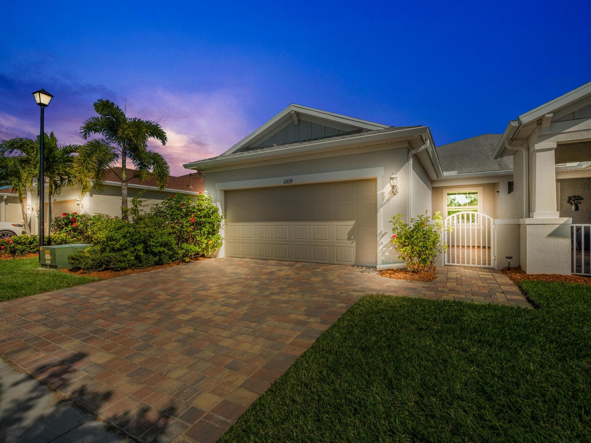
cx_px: 296
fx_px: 273
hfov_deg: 94.5
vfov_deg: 78.1
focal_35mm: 16
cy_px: 222
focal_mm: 8
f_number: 9
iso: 200
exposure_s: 1/500
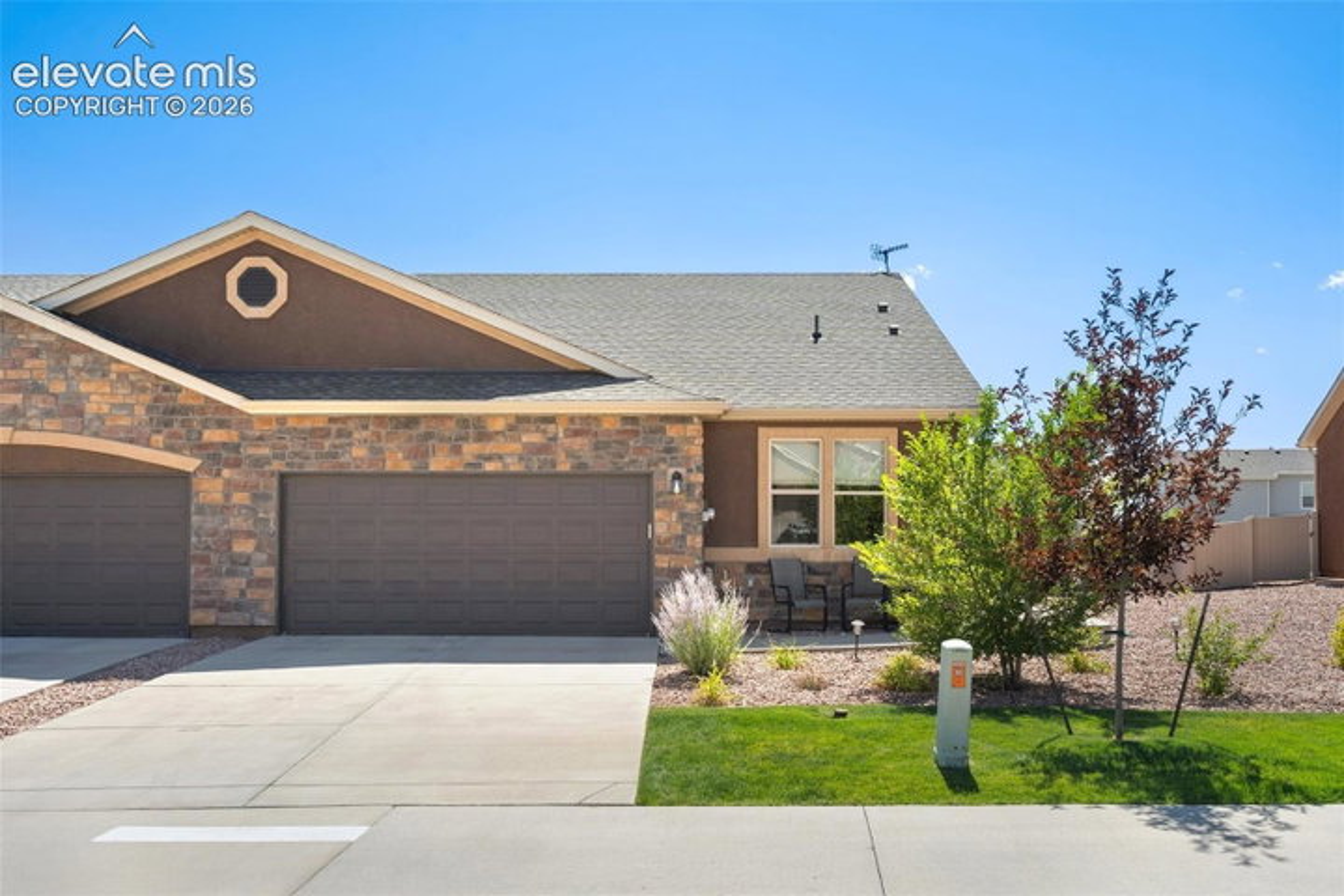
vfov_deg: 37.9
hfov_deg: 54.4
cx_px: 672
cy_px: 448
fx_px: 1307
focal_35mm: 35
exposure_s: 1/500
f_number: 7.1
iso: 200
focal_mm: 35
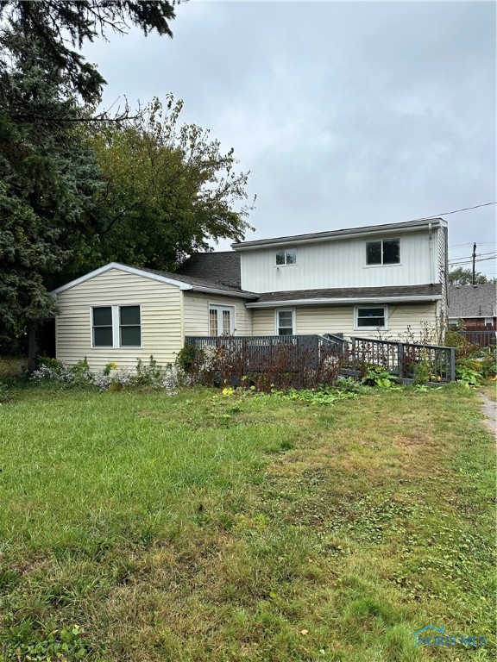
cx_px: 248
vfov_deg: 71.6
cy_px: 331
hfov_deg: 56.8
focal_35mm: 24
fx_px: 459
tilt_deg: +0.5
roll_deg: -0.1
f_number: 1.78
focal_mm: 6.86
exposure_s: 1/3247
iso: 80
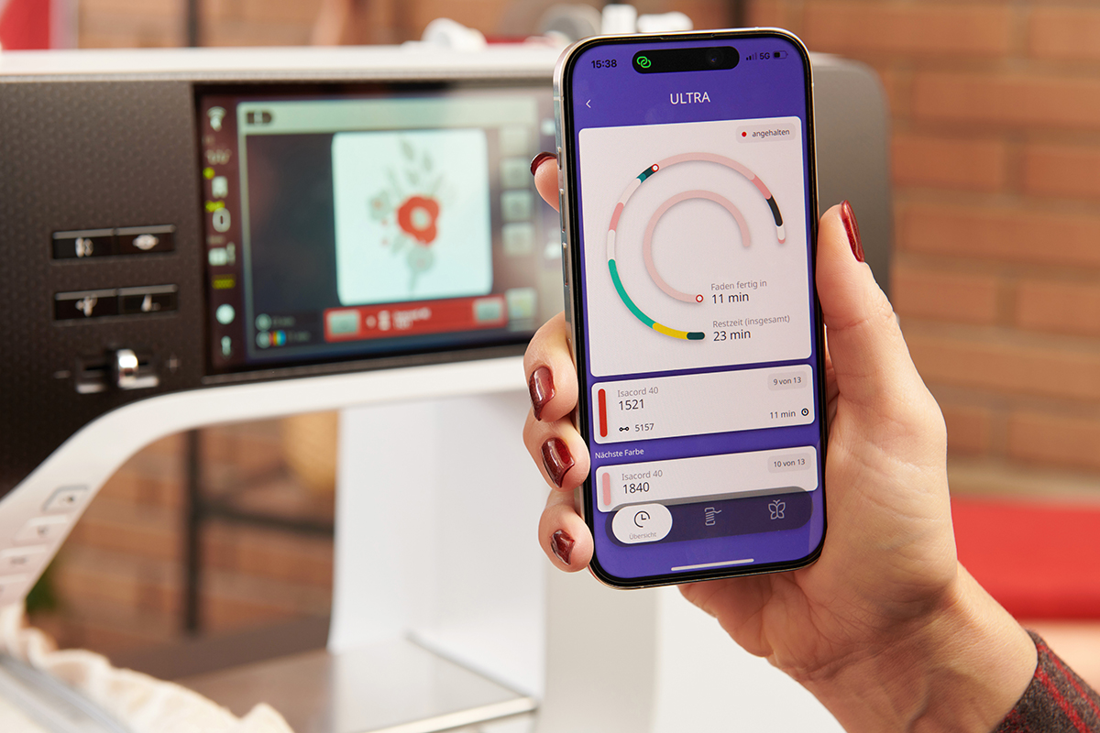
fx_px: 2139
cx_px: 550
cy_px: 366
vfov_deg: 19.5
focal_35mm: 70
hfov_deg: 28.8
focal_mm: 70
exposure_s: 1/25
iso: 200
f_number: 7.1
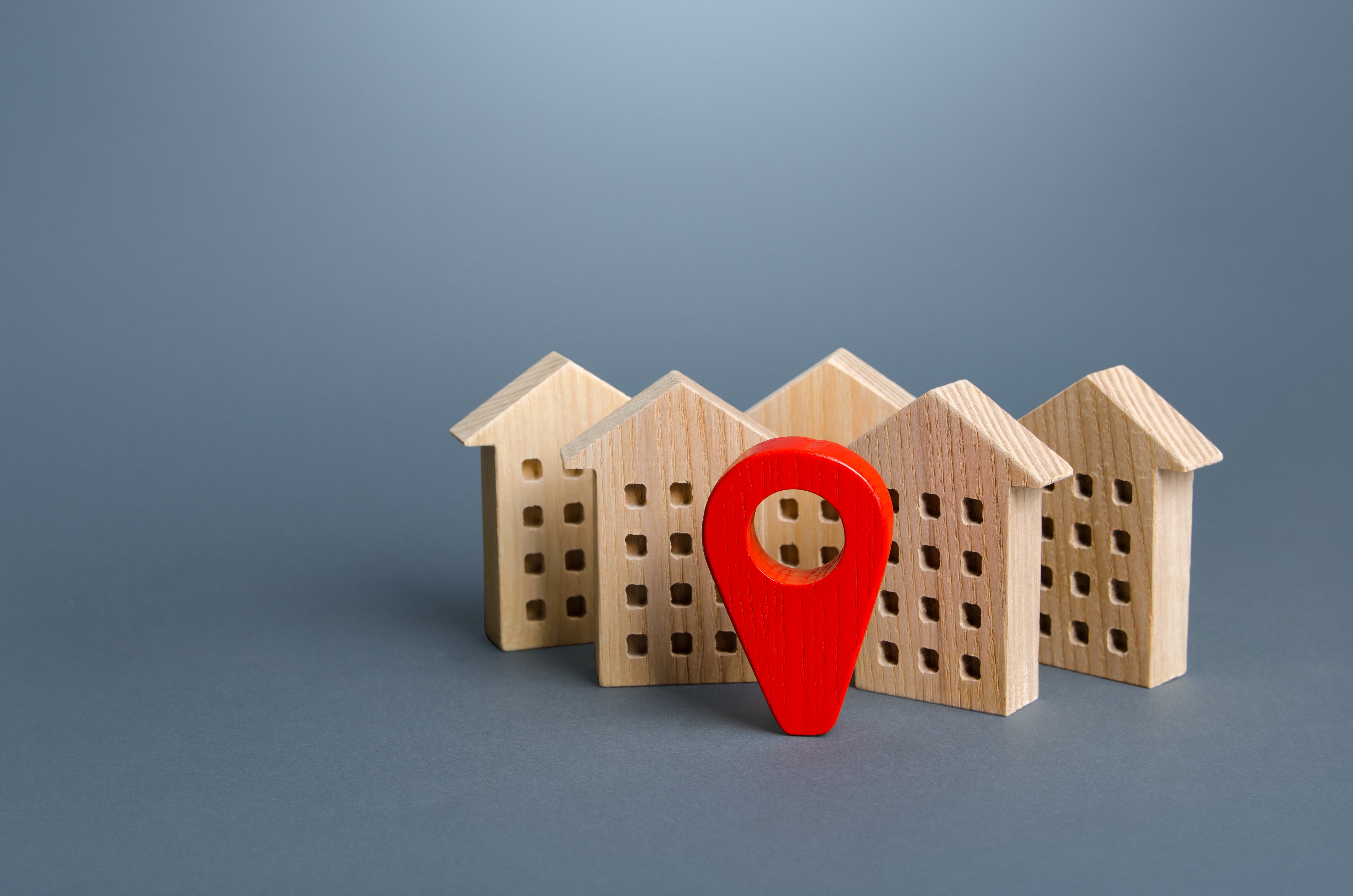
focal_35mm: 54
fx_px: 2025
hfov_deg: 36.9
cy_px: 448
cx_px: 676
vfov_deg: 24.9
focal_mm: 36
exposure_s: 1/200
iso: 100
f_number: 7.1
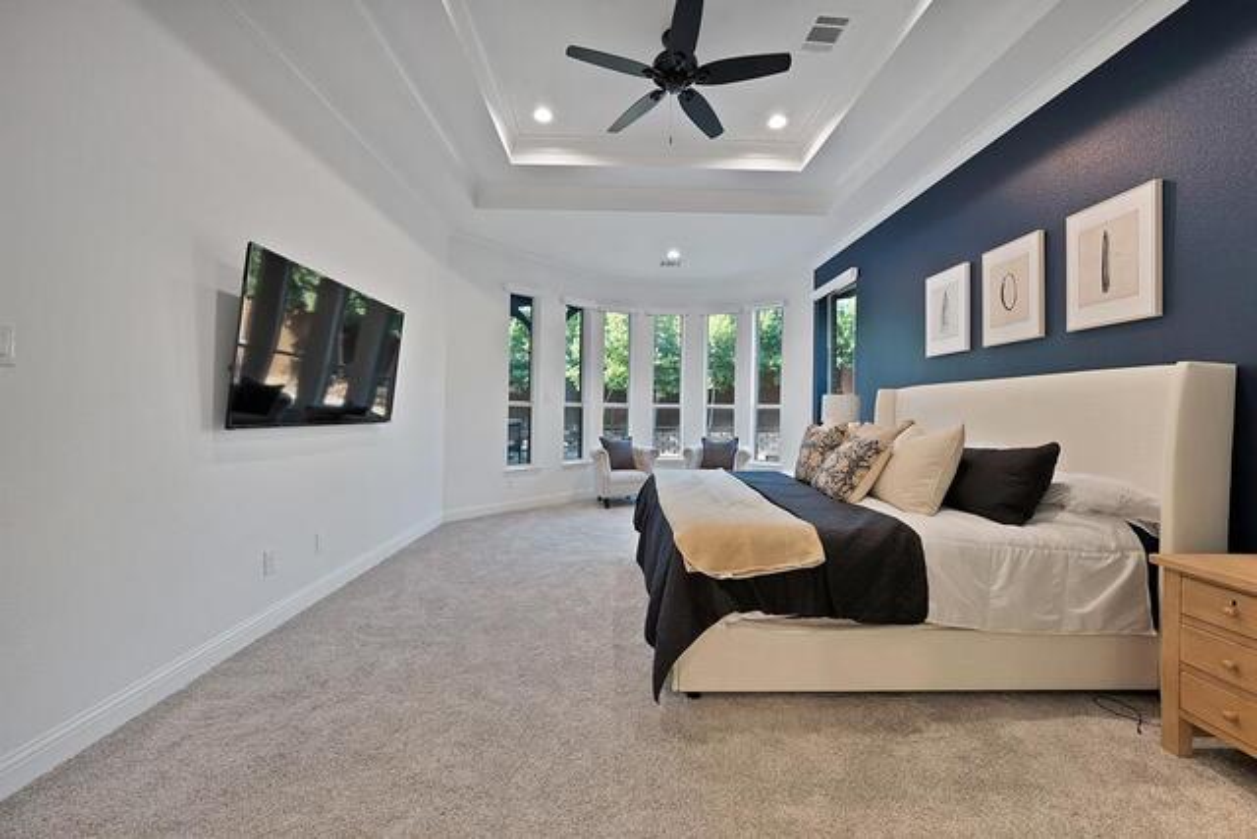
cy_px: 420
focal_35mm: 12
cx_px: 628
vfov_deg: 90.0
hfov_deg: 112.6
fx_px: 419
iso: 640
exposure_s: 1/6
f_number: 7.1
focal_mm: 12
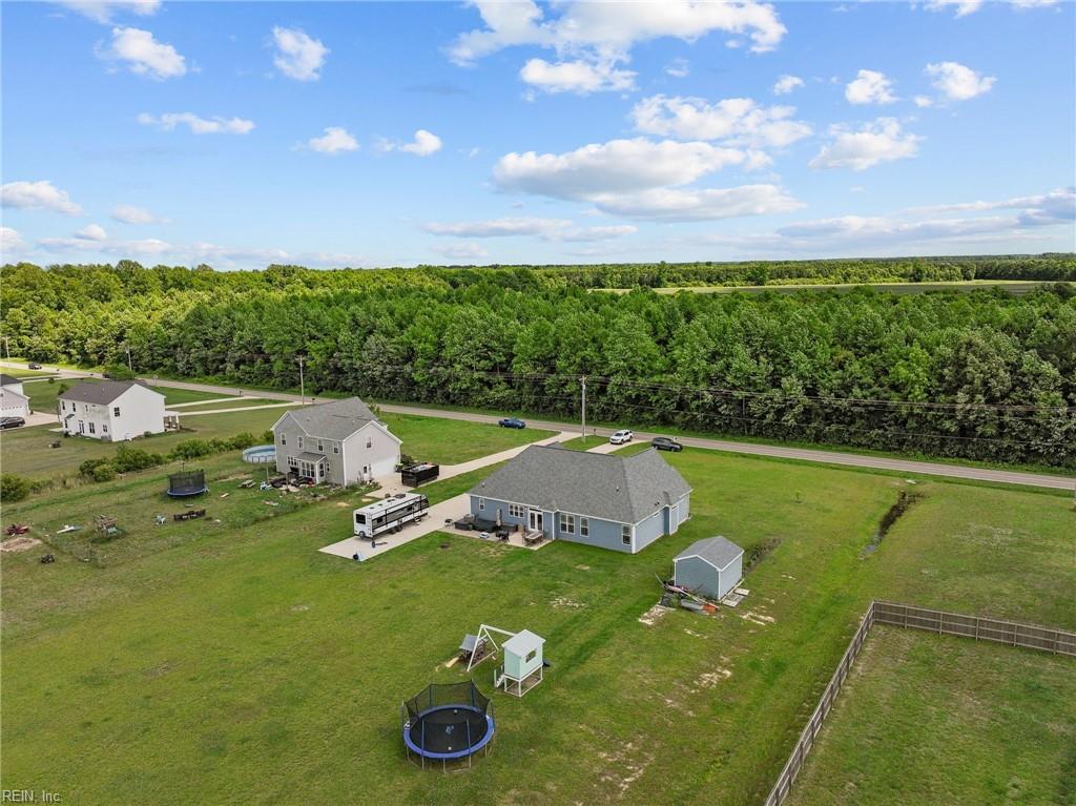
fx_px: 746
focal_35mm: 24
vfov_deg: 56.8
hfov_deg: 71.6
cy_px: 403
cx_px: 538
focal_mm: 12.29
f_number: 2.8
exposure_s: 1/6400
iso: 180
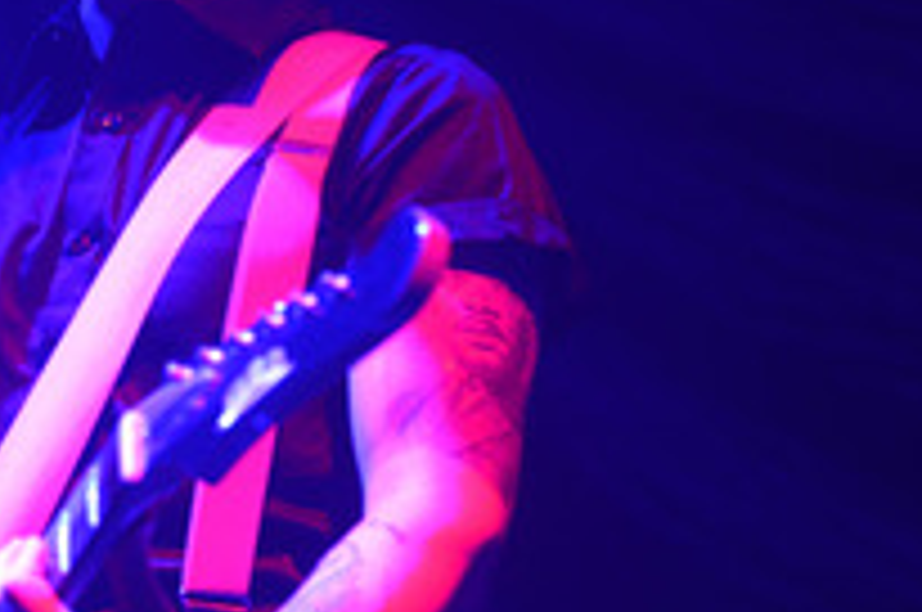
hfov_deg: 11.7
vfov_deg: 7.8
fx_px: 4500
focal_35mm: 176
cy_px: 176
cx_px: 218
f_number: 2.8
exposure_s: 1/500
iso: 3200
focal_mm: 80
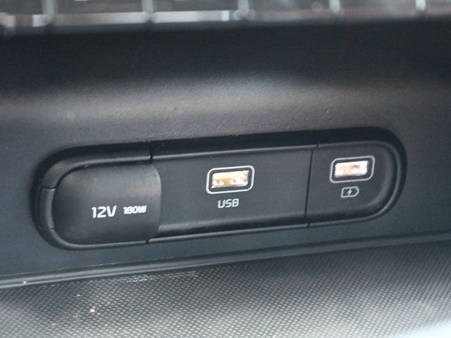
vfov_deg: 16.4
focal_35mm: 90
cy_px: 167
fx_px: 1173
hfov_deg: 21.8
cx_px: 220
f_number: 5.6
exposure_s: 1/15
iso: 12800
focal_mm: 55
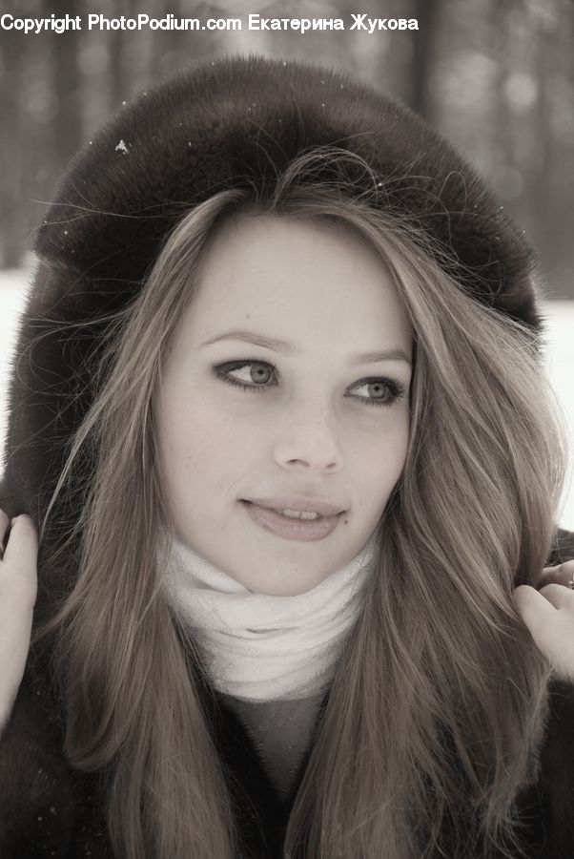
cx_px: 287
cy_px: 430
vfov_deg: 14.4
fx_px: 3400
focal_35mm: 142
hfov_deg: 9.6
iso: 200
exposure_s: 1/200
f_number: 5.3
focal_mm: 95
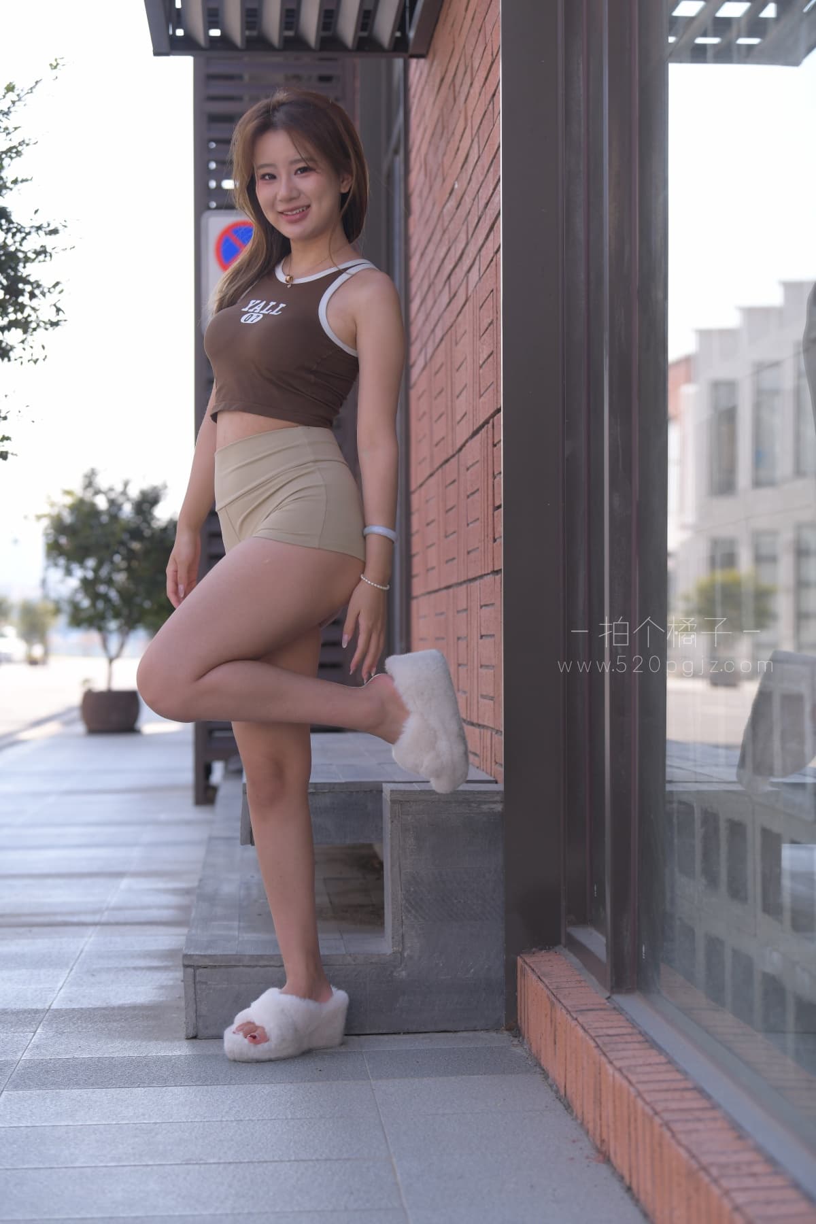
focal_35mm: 70
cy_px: 612
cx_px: 408
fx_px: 2380
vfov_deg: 28.8
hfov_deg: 19.5
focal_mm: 70
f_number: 4
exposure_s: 1/1000
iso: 400
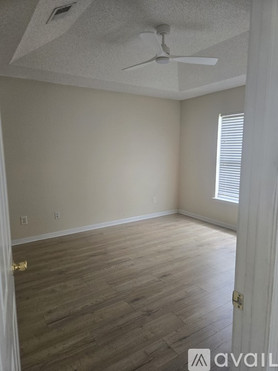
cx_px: 139
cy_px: 186
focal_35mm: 23
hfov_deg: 58.9
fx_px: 246
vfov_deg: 73.9
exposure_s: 1/120
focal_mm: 5.4
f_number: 1.8
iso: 160
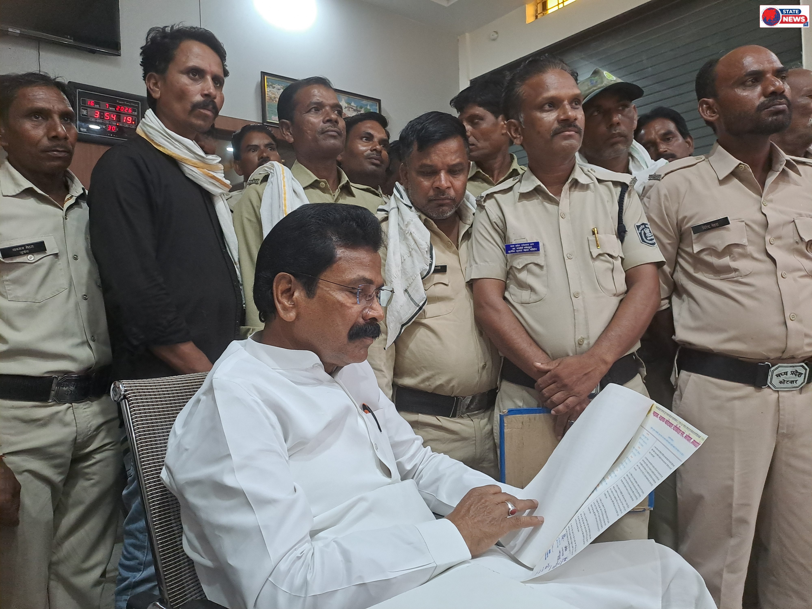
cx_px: 406
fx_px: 586
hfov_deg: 69.4
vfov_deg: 54.9
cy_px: 304
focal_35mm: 25
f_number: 1.8
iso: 200
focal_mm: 4.65
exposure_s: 1/50
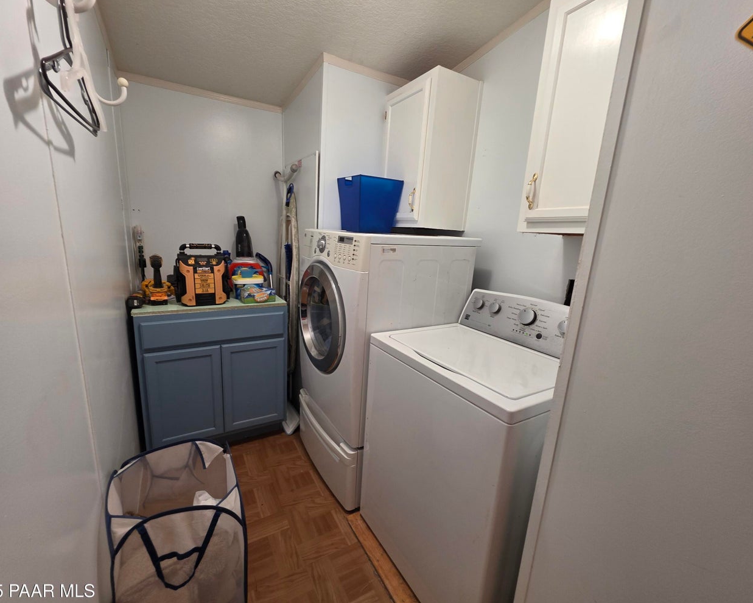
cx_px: 366
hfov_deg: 100.7
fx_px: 312
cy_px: 308
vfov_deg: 88.0
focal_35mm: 14
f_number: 1.9
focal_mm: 2.2
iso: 80
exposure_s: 1/28.6
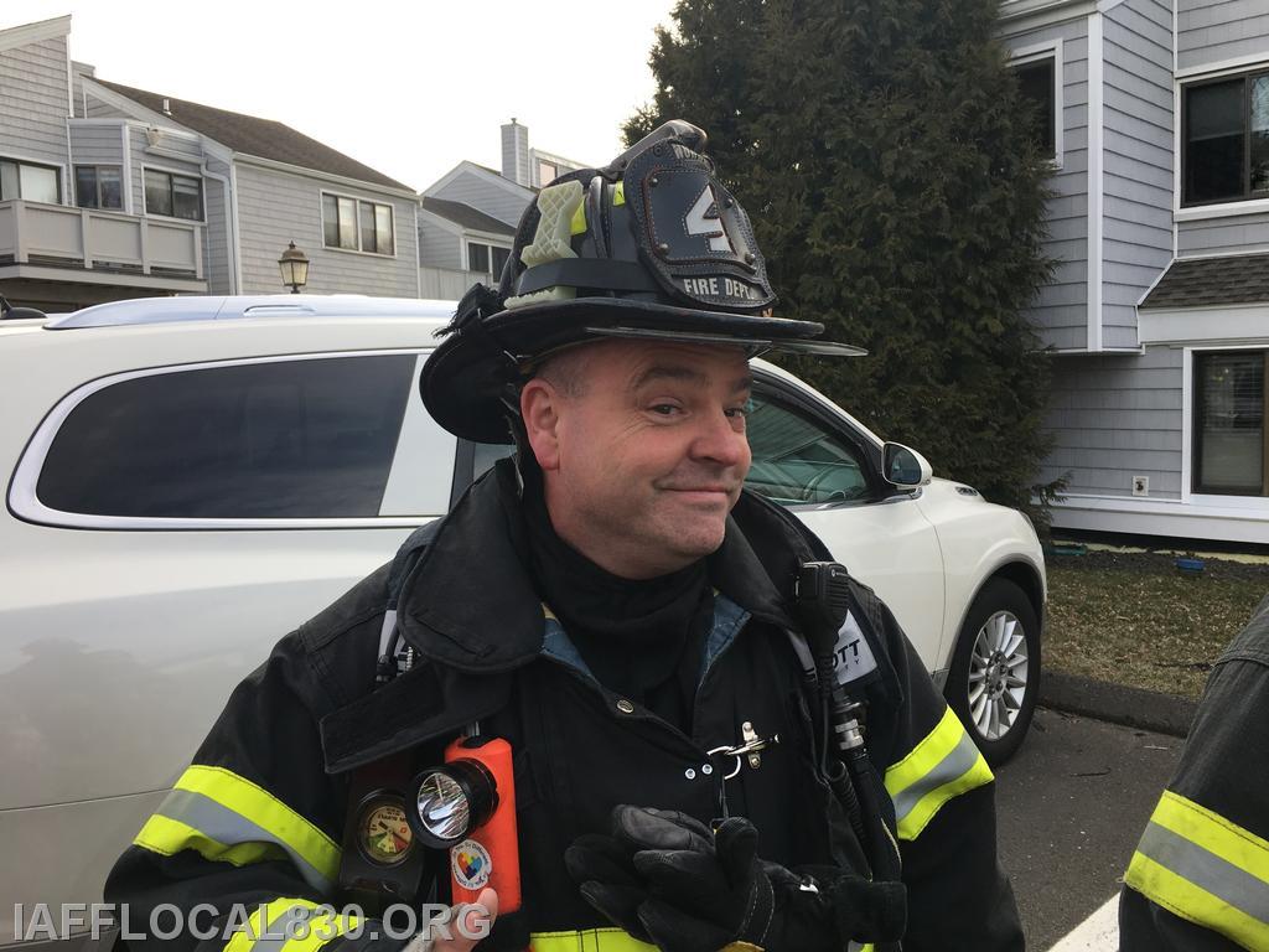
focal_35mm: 29
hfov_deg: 61.7
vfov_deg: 48.2
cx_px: 634
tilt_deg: -5.1
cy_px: 476
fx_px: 1063
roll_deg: +0.6
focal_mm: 4.15
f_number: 2.2
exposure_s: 1/388
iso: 25
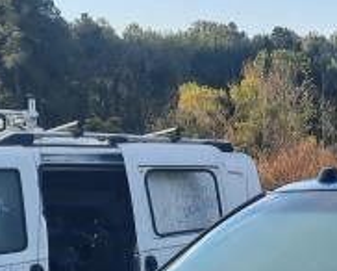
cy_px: 492
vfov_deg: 13.0
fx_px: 1068
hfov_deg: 17.5
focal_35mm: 107
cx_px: 346
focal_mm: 4.6
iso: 32
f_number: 2
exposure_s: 1/168
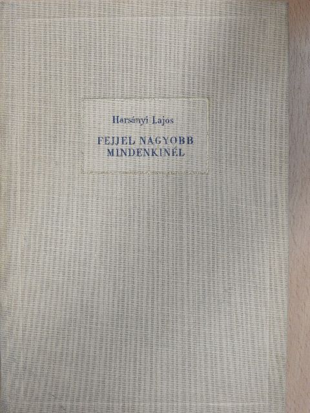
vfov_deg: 29.8
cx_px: 155
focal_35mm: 65
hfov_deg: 22.6
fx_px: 776
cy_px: 206
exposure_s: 1/8
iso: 450
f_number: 4.2
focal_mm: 11.6
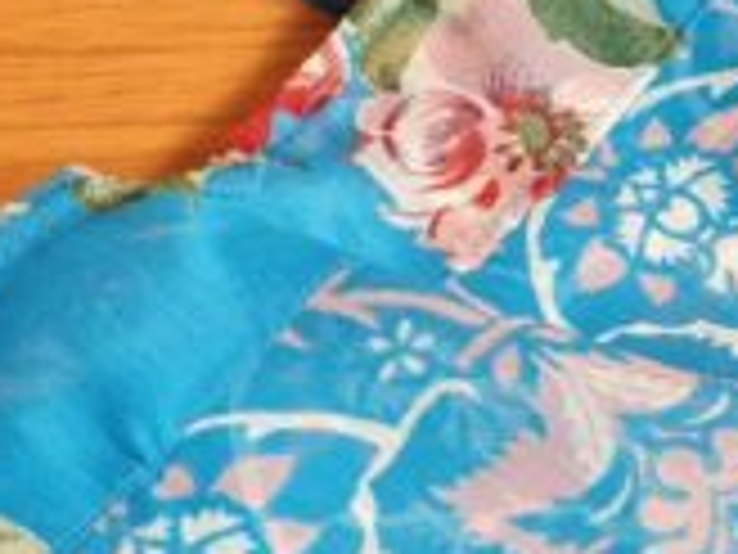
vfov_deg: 13.3
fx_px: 2366
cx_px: 652
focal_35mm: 111
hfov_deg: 17.5
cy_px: 340
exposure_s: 1/60
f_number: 1.8
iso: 250
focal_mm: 5.4
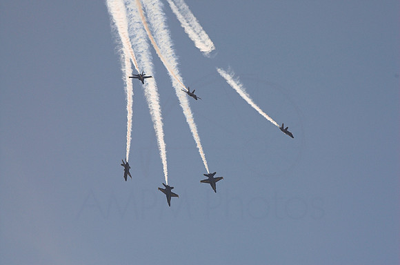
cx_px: 200
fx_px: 3825
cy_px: 132
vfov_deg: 4.0
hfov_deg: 6.0
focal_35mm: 345
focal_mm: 230
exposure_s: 1/1000
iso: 200
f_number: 9
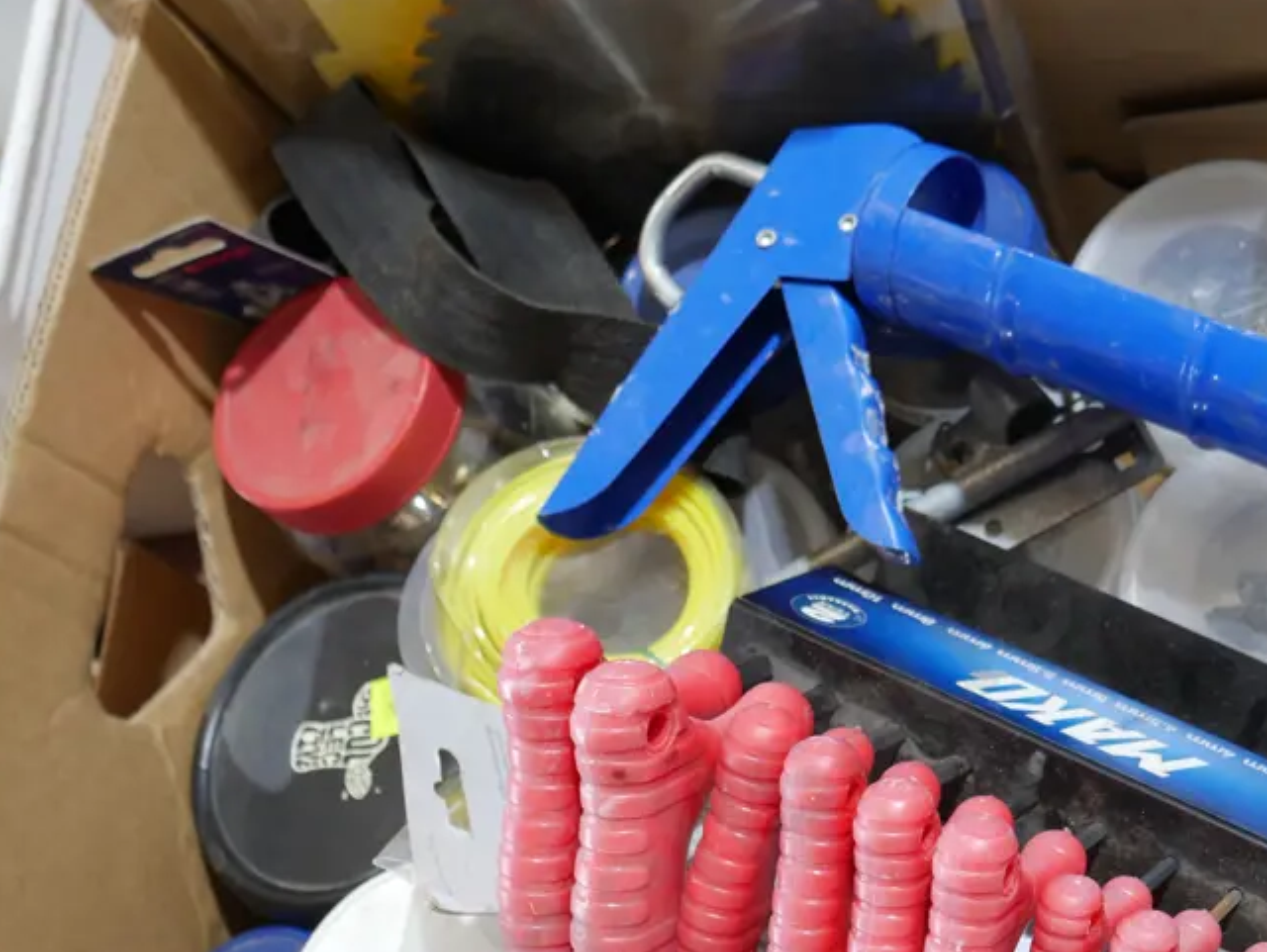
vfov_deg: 30.0
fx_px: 1758
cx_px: 956
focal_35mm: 48
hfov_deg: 38.6
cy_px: 658
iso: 500
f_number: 4
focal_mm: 15
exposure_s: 1/60
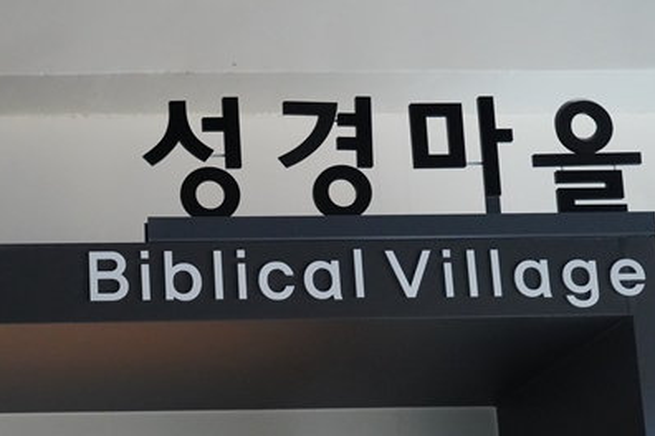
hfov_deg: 21.4
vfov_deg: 14.6
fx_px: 1692
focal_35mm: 93
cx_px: 65
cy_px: 361
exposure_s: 1/160
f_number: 4
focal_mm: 46
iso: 8000
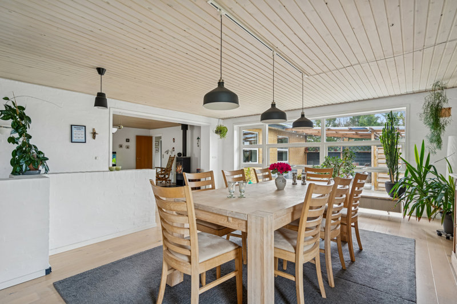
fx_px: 216
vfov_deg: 70.4
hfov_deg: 93.3
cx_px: 228
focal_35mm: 17
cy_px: 152
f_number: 4
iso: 400
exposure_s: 1/13
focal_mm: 17
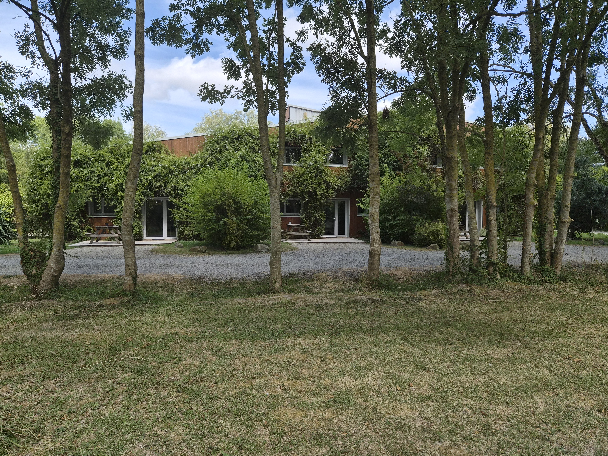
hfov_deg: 73.9
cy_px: 228
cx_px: 304
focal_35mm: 23
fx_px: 404
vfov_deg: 58.9
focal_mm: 5.4
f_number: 1.8
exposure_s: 1/2904
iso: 80
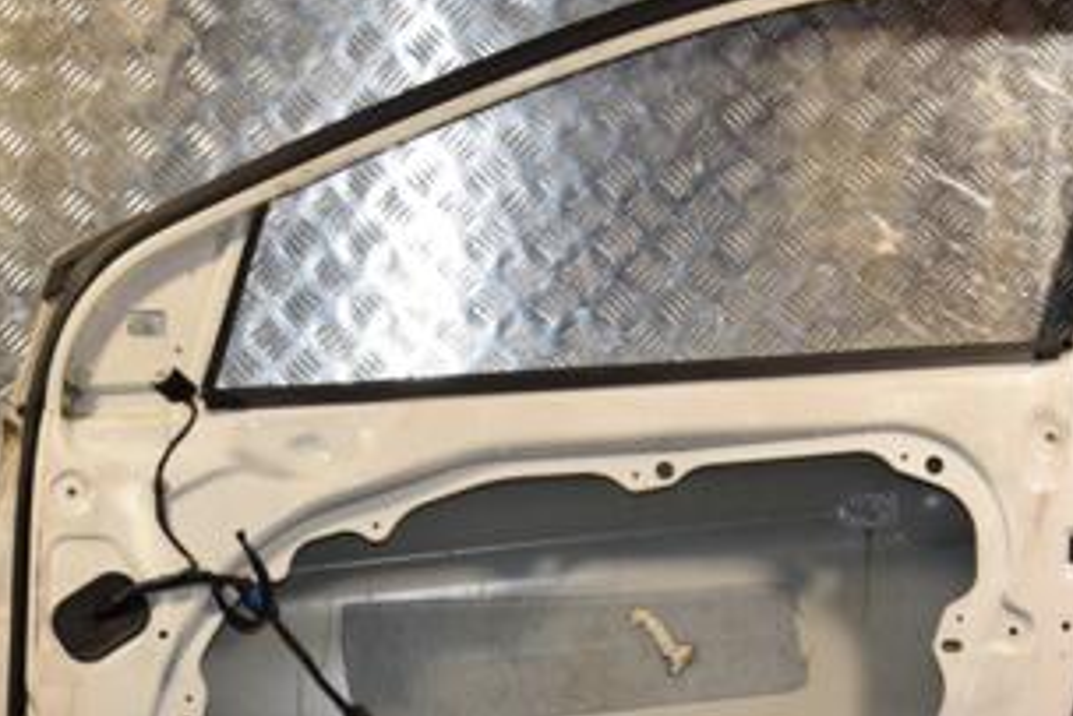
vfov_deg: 18.4
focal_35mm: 74
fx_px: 2206
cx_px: 621
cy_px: 522
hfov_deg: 27.3
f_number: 8
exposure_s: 1/200
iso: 800
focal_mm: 25
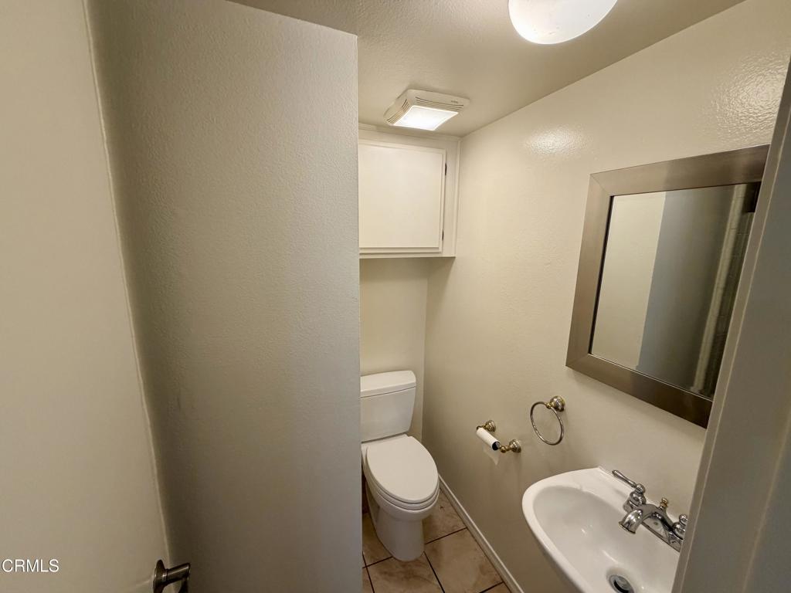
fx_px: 320
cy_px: 296
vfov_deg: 85.7
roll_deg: -1.1
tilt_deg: -10.0
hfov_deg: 102.1
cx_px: 396
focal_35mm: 14
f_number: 2.2
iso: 200
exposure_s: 1/120
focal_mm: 2.22
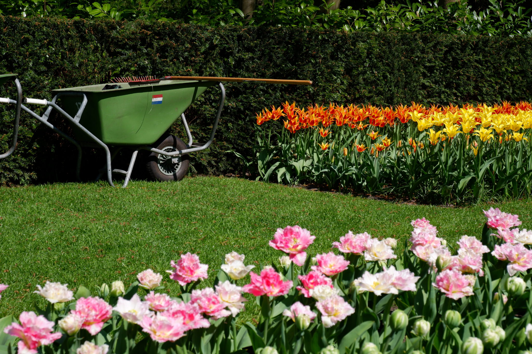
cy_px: 177
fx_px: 1005
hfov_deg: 29.7
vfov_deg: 20.0
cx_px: 266
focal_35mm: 68
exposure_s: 1/500
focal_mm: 45
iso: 200
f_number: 8
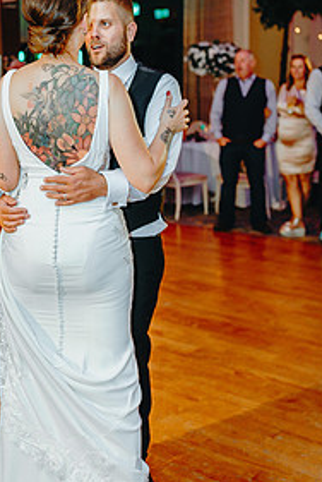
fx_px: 749
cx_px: 79
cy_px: 175
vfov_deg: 35.4
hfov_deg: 24.0
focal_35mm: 56
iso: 1250
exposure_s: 1/250
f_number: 2
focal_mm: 35
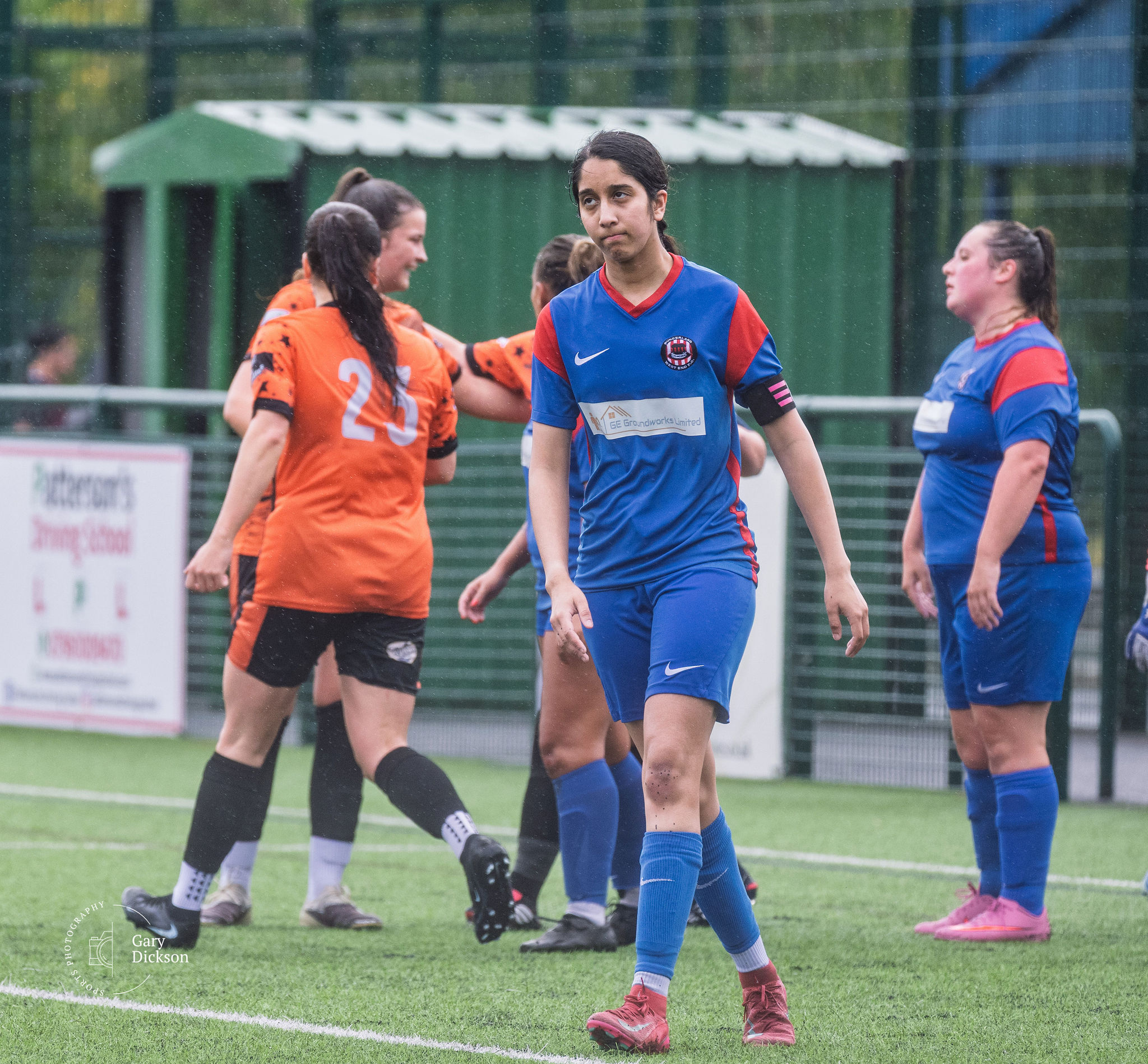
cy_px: 288
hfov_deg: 3.7
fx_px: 17671
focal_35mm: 489
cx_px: 386
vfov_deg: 3.4
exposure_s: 1/1000
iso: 640
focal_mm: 270
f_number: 5
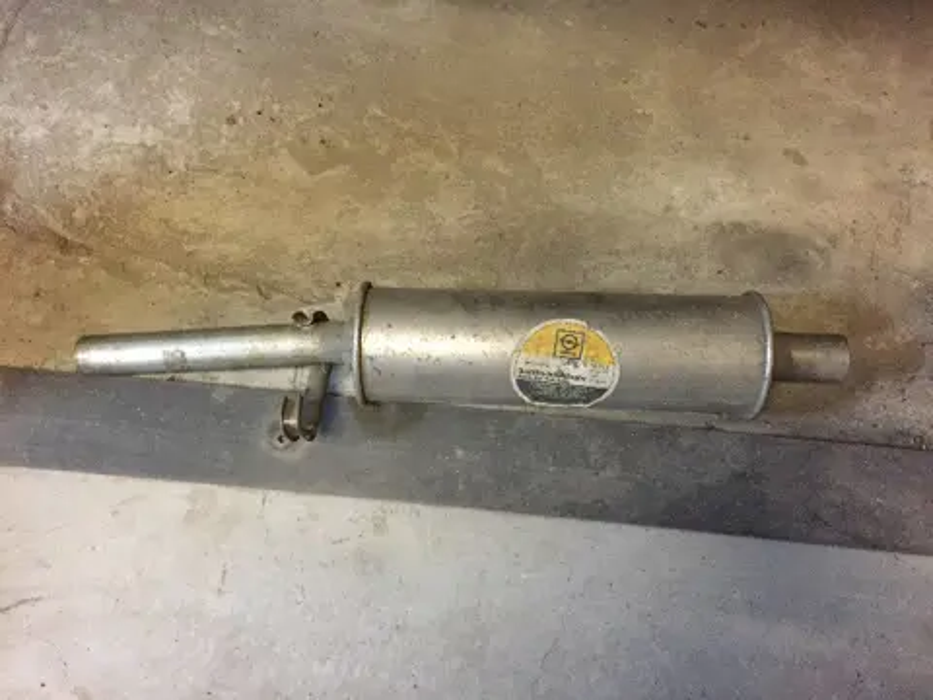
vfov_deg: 48.2
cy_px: 350
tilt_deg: -74.6
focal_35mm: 29
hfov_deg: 61.7
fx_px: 782
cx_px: 466
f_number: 2.2
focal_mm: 4.15
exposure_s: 1/17
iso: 250
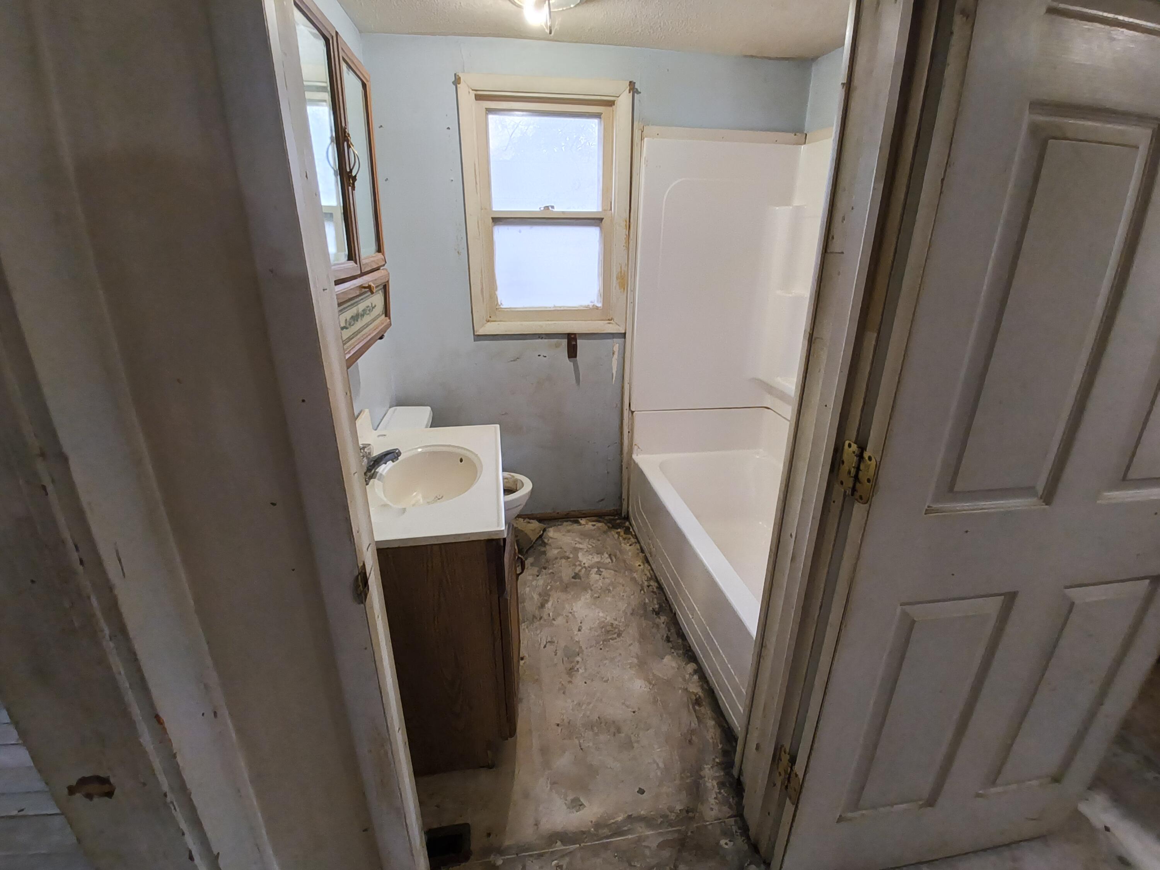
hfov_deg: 94.5
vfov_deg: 78.1
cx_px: 580
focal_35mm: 16
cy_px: 435
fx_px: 536
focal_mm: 1.46
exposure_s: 1/40
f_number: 2.2
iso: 320
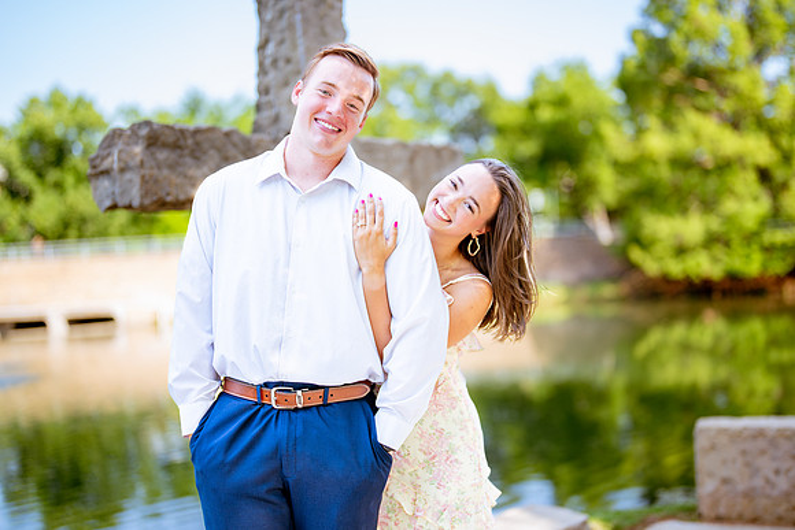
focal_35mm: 52
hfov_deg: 38.3
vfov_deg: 26.1
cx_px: 412
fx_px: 1146
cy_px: 266
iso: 100
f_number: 1.2
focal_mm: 50
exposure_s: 1/1000
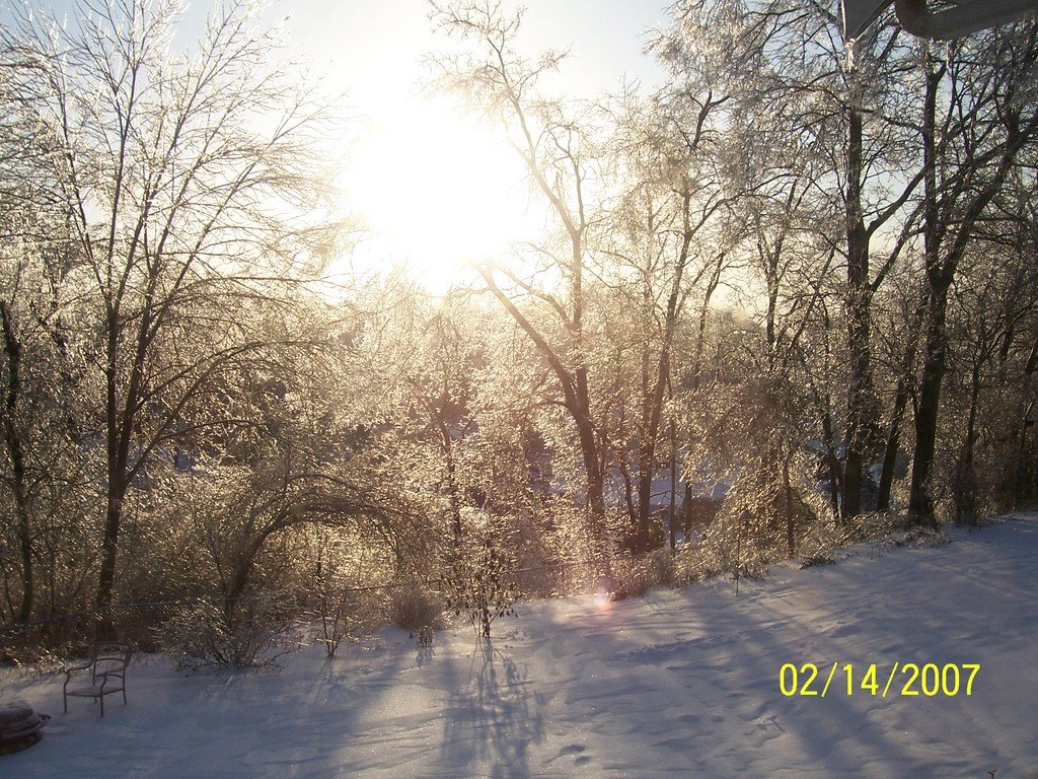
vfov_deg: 41.8
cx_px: 519
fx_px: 1020
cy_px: 390
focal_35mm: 34
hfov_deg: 54.0
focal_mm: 5.6
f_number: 5.6
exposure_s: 1/350
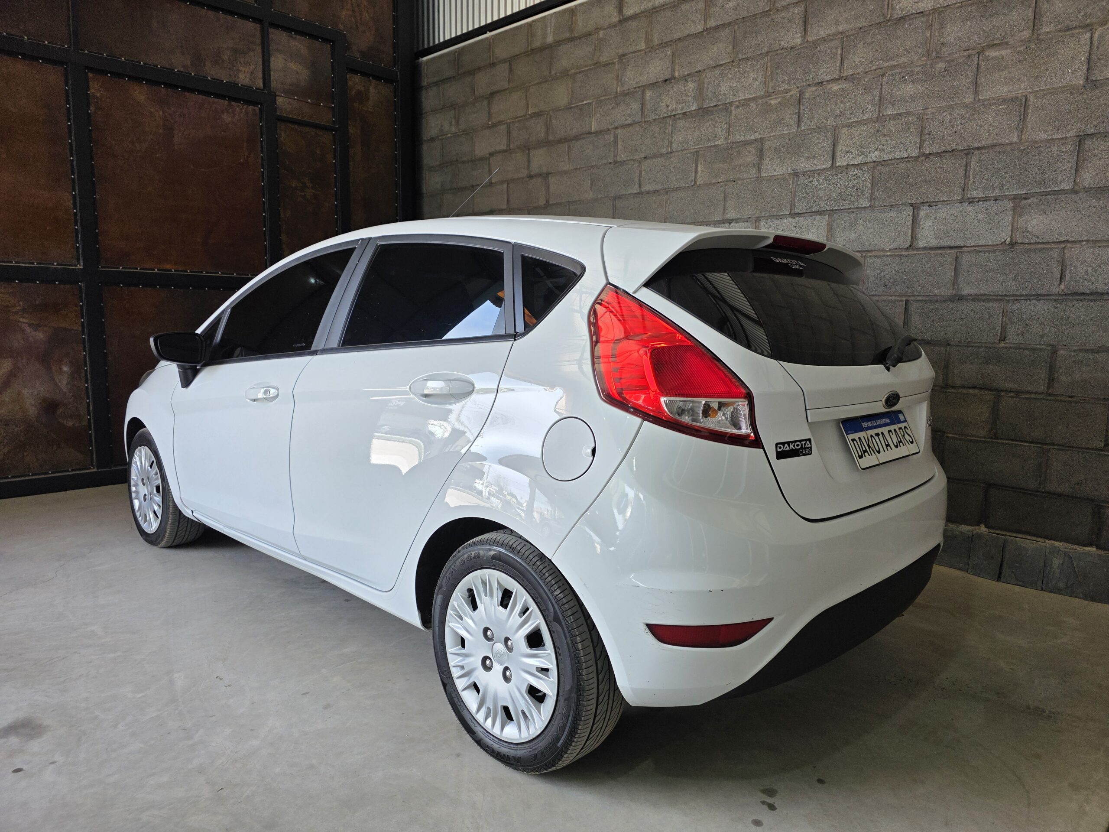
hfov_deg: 73.9
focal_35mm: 23
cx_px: 554
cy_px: 416
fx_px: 737
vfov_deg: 58.9
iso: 64
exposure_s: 1/180
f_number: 1.7
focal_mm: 6.3
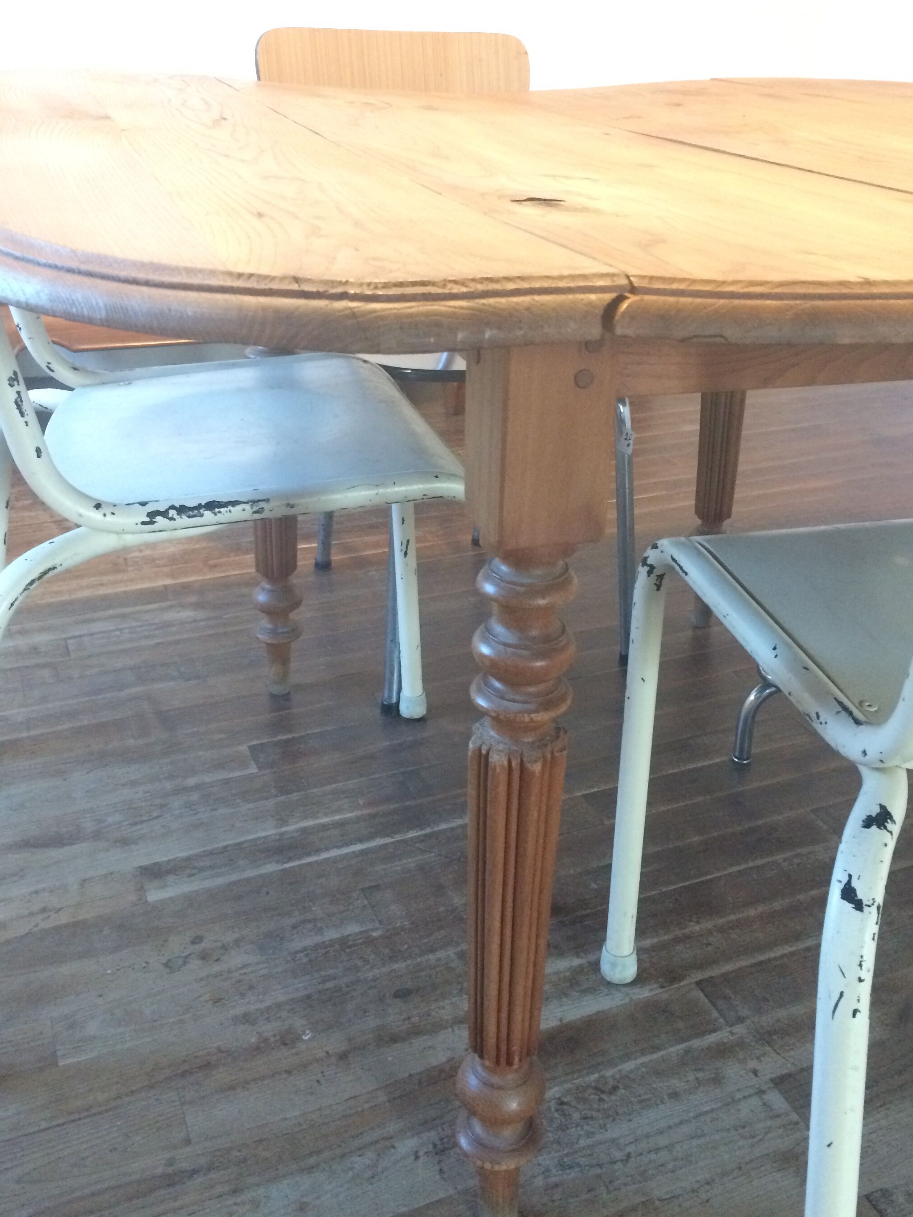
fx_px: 1231
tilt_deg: -25.7
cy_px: 567
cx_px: 498
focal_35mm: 35
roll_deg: +1.7
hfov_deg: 40.7
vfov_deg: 52.6
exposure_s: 1/17
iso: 400
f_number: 2.2
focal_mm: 4.15
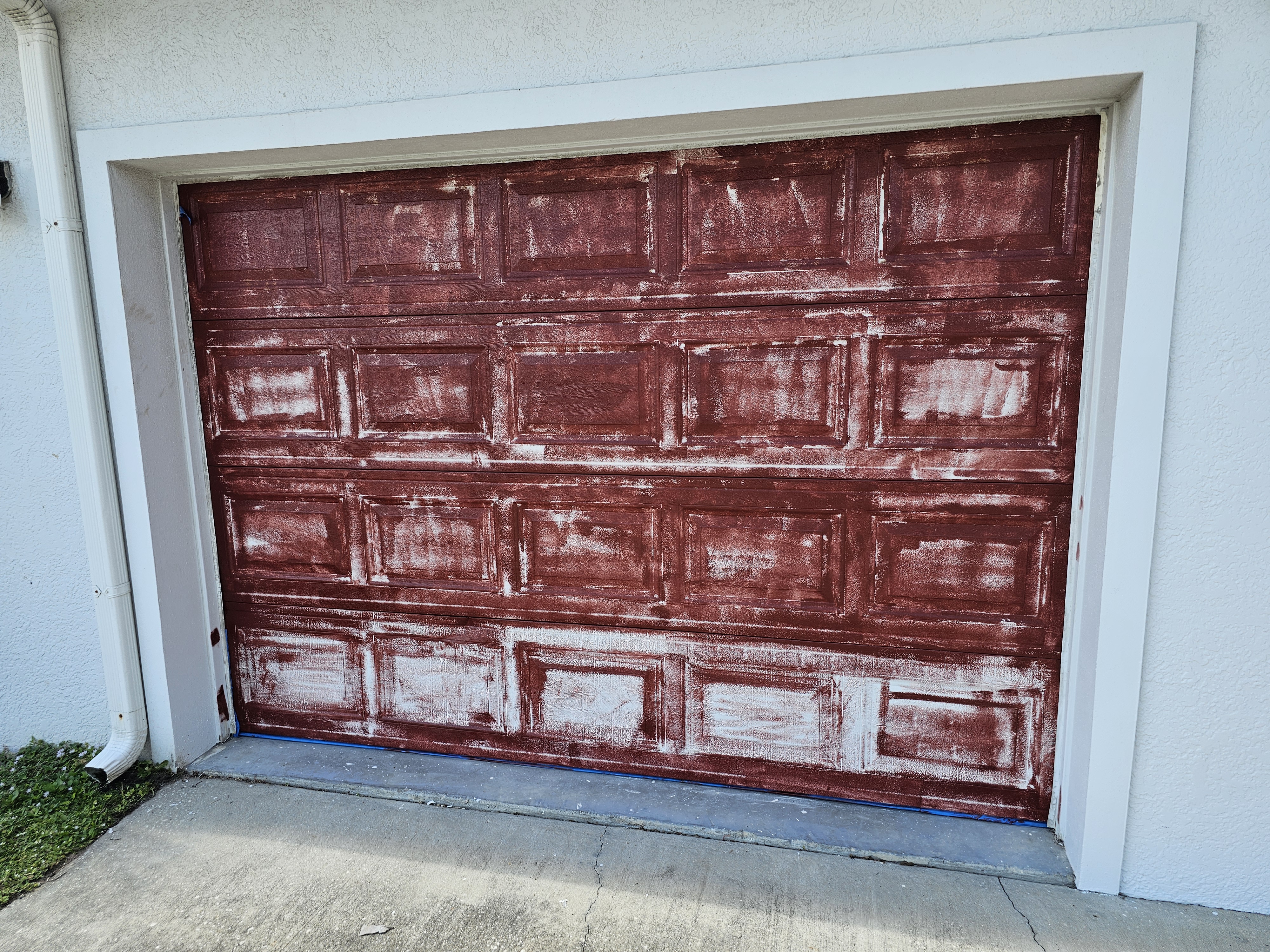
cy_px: 476
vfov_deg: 58.9
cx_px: 635
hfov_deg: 73.9
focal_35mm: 23
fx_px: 844
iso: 10
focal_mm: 6.3
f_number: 1.7
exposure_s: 1/289
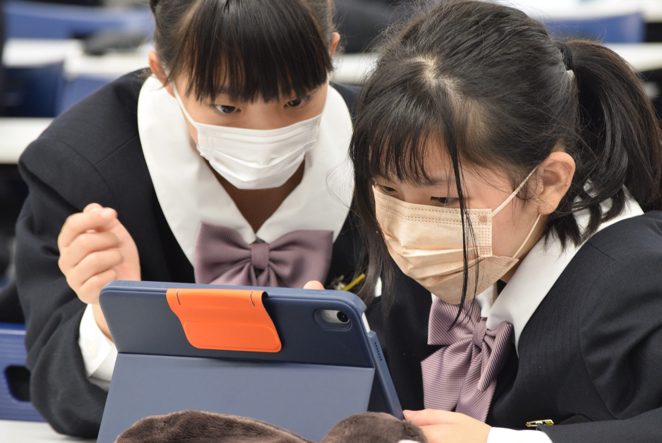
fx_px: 3450
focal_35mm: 188
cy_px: 222
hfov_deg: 11.0
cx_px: 331
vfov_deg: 7.3
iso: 1600
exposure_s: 1/60
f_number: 6.3
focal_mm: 125
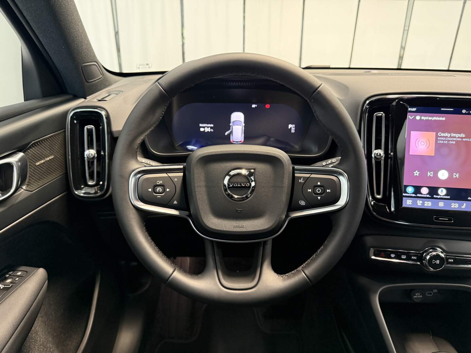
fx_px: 327
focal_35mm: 24
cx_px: 236
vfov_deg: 56.8
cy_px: 176
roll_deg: +0.0
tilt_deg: -21.8
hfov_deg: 71.6
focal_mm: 6.76
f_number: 1.78
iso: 400
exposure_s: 1/50
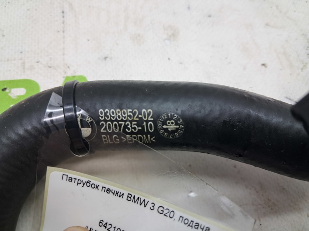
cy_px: 116
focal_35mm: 27
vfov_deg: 51.3
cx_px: 154
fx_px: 241
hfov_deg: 65.4
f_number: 1.8
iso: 50
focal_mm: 4
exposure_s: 1/50
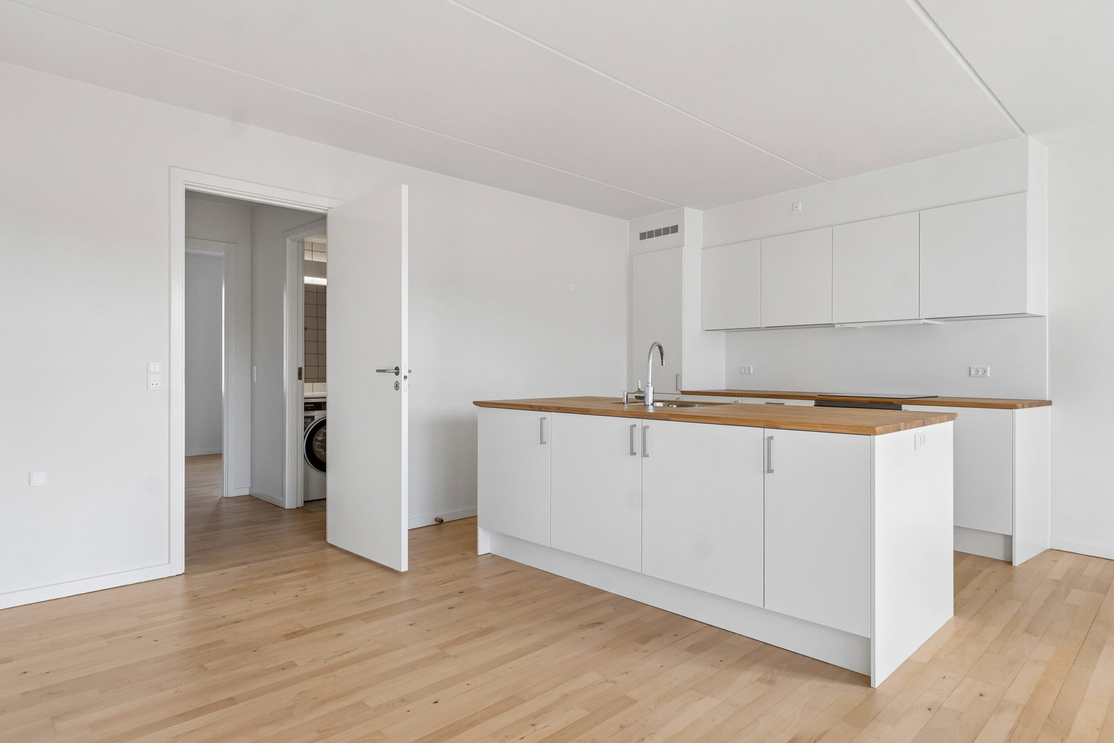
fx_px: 696
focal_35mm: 22
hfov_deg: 77.3
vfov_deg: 56.2
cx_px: 557
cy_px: 372
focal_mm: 15
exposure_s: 1/15
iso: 200
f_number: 8
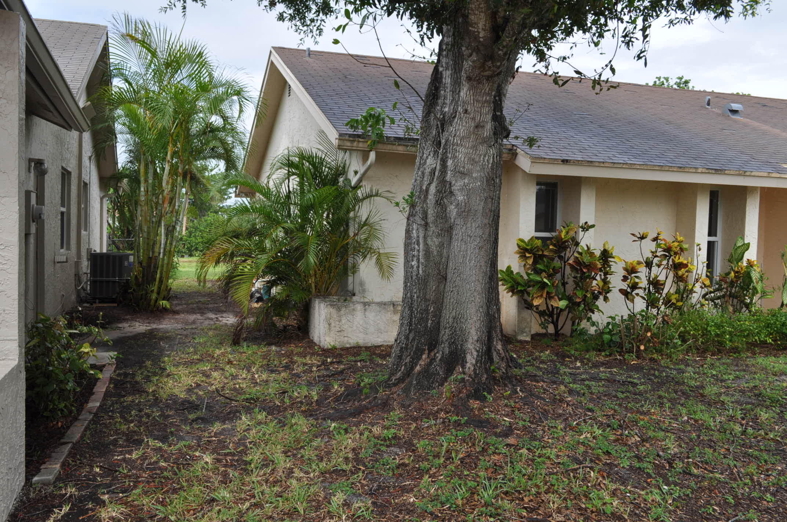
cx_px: 394
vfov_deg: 39.9
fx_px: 721
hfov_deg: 57.3
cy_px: 261
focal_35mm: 33
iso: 200
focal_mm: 22
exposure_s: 1/250
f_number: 8
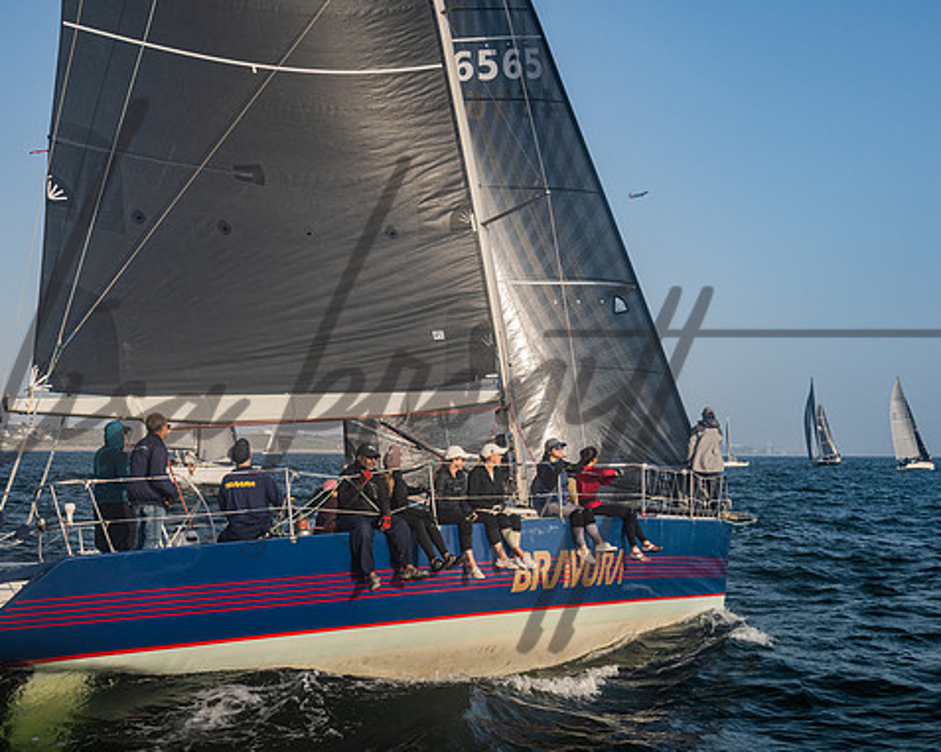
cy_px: 378
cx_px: 412
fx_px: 1392
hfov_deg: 37.3
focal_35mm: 50
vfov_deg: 30.2
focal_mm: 42
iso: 400
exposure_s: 1/800
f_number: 8
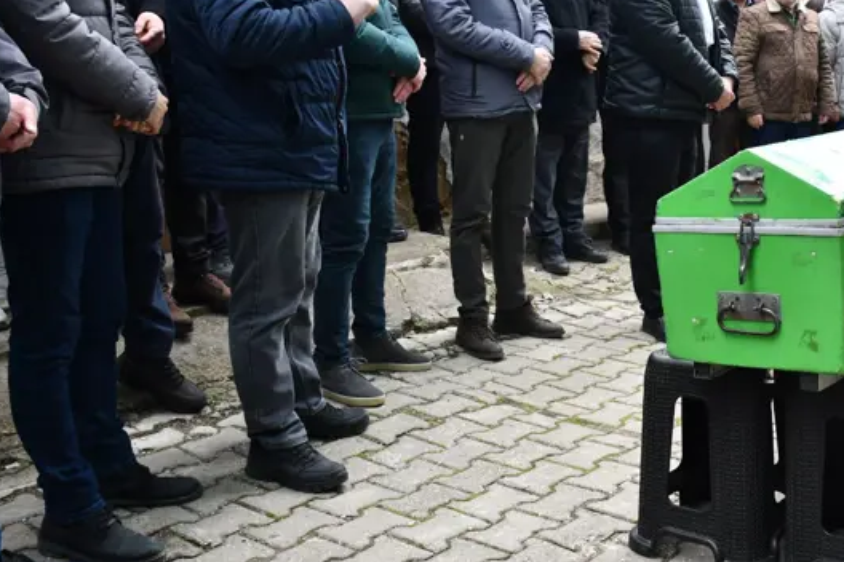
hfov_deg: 42.3
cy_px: 206
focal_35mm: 45
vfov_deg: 29.7
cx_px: 631
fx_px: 1055
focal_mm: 18
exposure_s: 1/250
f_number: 4.5
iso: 400
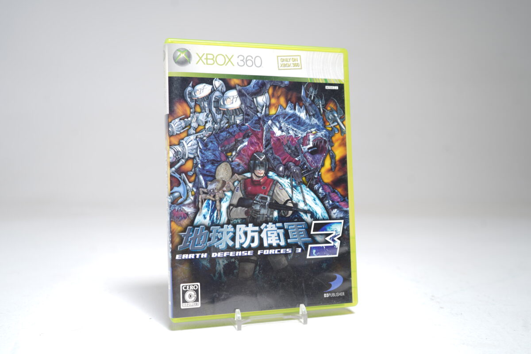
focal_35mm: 36
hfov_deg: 53.1
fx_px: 531
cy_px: 177
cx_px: 266
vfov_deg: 36.9
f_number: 5
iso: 64
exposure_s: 1/2
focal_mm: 36
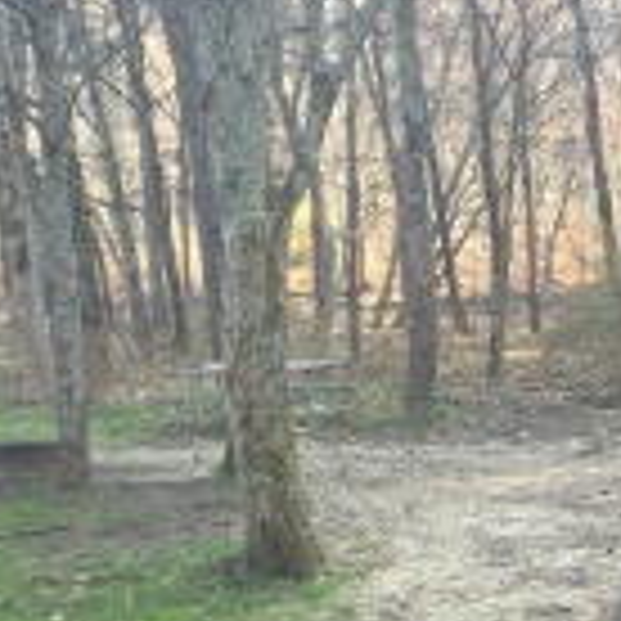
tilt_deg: -10.2
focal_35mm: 83
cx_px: 860
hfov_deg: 19.0
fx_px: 1685
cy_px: 549
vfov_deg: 20.5
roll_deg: +0.6
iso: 32
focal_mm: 4.15
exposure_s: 1/120
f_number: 2.2
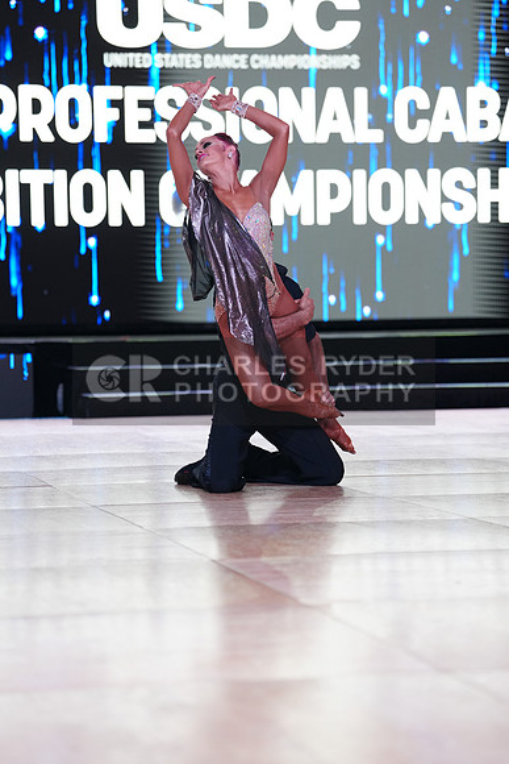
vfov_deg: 18.4
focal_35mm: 111
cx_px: 254
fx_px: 2353
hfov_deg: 12.3
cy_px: 382
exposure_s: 1/500
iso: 1250
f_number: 2.8
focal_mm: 111
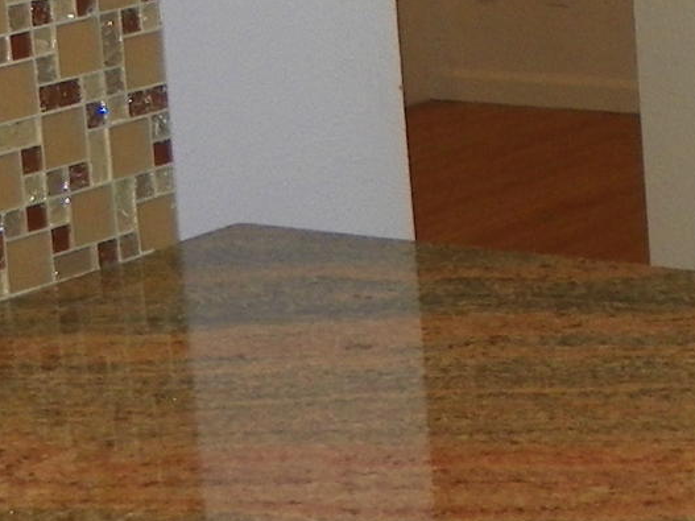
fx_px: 2971
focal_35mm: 148
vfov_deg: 9.8
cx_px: 1153
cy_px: -207
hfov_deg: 12.4
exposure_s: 1/40
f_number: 2.8
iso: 64
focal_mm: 4.6
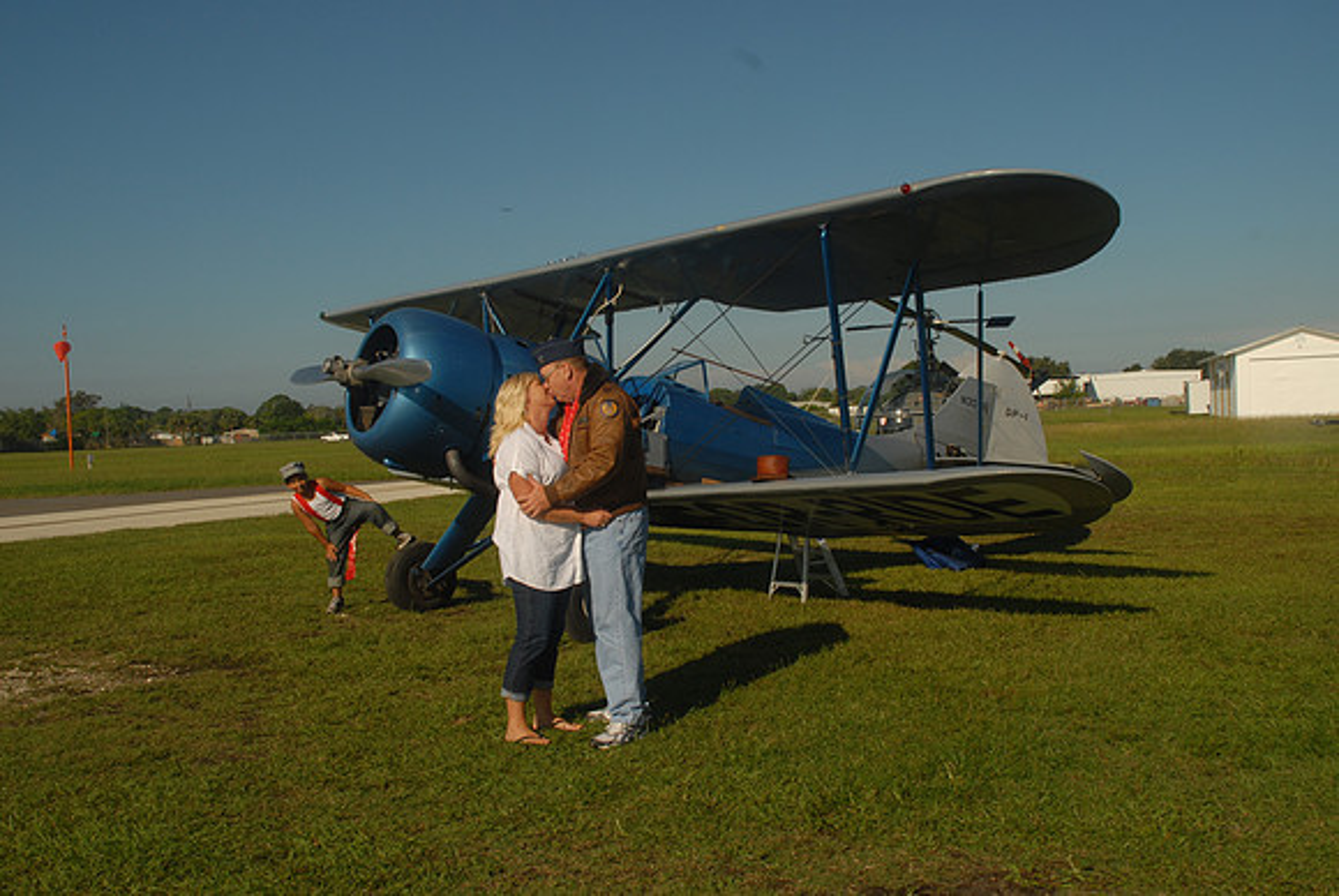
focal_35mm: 36
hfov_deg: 53.1
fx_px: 1340
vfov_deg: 37.0
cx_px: 670
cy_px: 448
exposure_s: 1/250
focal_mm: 24
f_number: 11
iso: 100
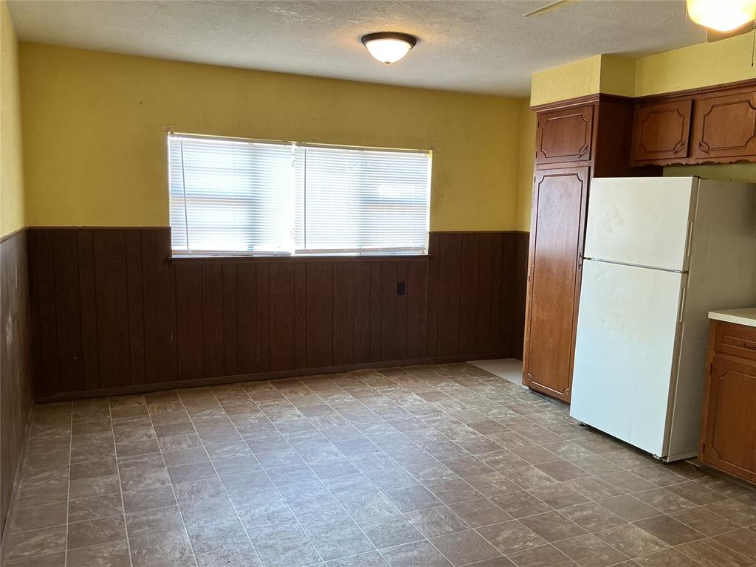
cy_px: 284
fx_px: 633
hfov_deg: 61.7
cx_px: 378
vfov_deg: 48.2
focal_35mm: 29
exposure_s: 1/60
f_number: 1.8
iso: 64
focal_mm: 3
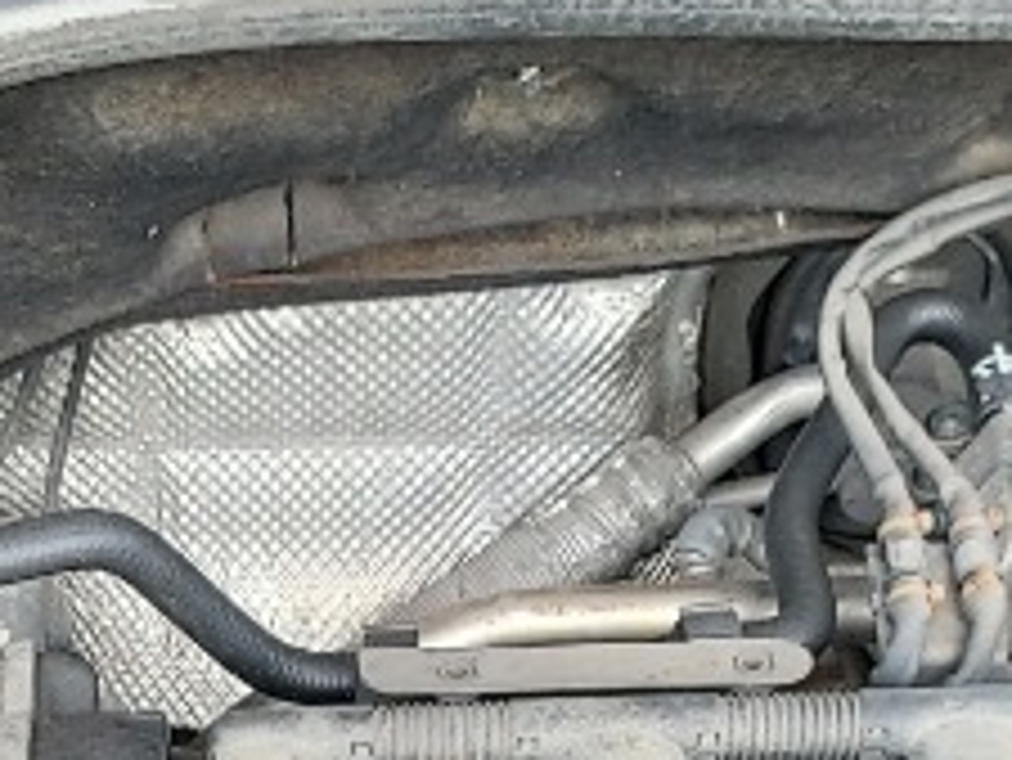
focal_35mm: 109
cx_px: 135
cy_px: 1372
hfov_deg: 17.8
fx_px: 3188
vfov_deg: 12.4
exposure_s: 1/120
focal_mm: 4.6
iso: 50
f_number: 1.8
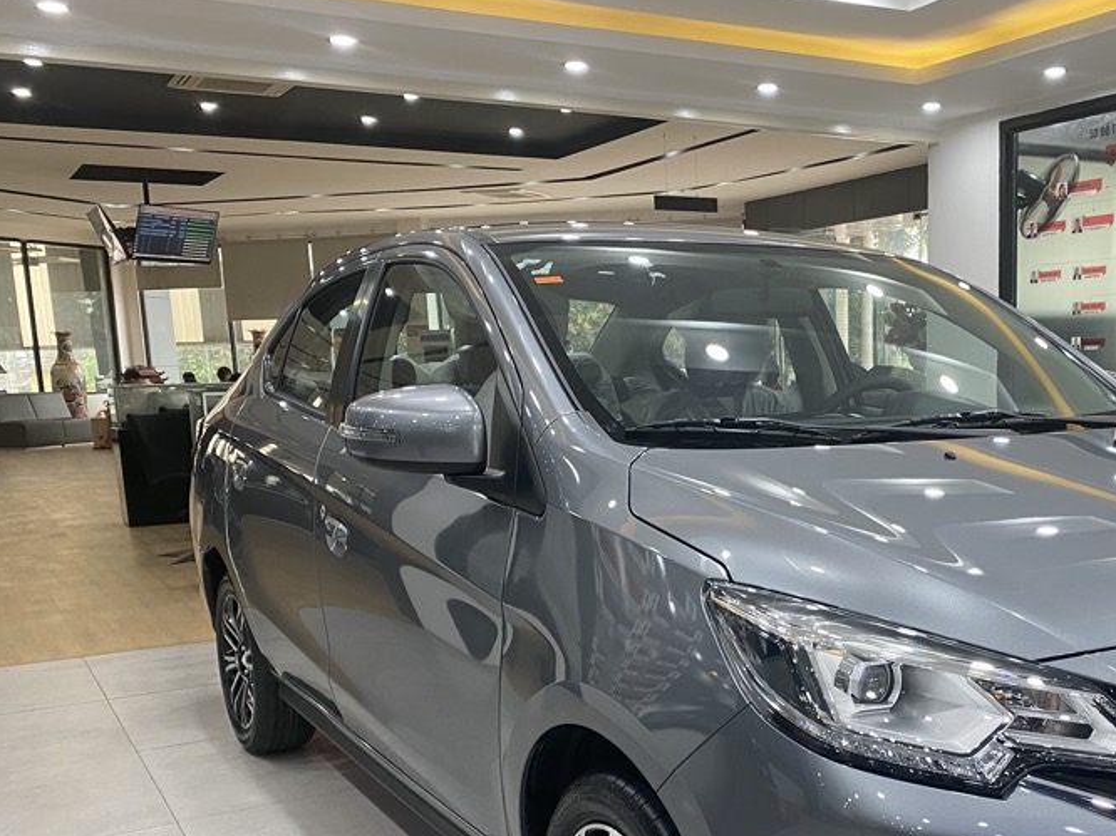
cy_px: 608
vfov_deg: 35.3
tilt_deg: -10.7
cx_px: 824
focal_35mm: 40
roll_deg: +0.7
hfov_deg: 45.3
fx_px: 1289
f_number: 1.8
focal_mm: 4.25
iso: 80
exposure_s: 1/50
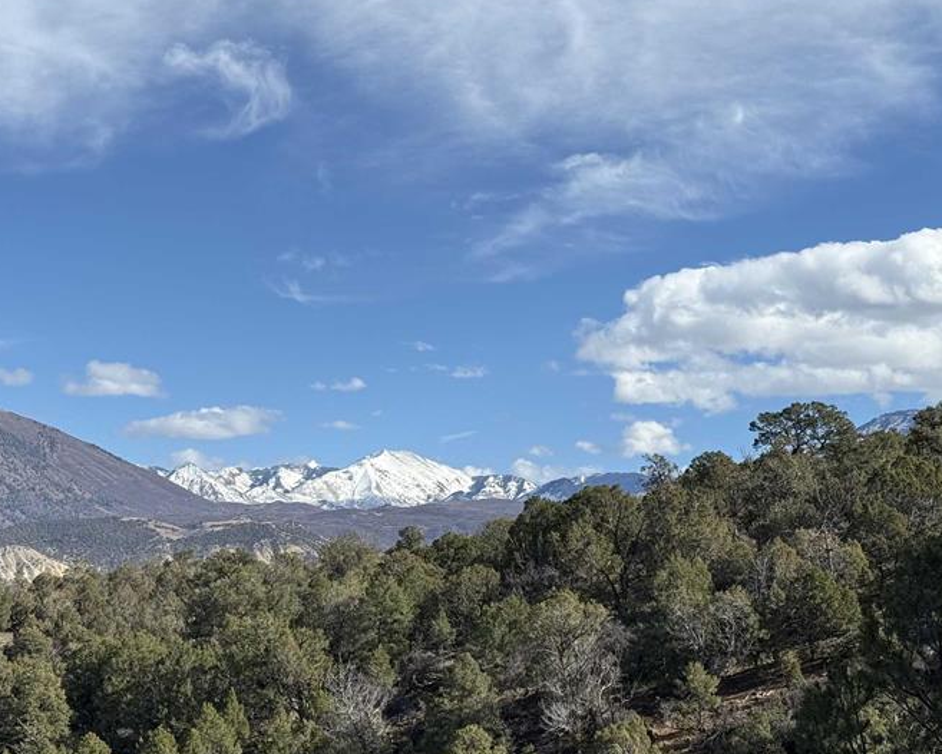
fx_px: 2036
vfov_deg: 20.9
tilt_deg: +4.2
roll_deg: -0.7
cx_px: 334
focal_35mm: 73
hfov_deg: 25.9
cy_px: 467
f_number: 1.78
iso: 64
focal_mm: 6.76
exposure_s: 1/6024
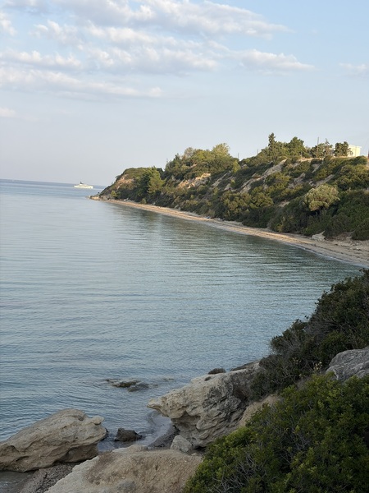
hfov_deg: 28.0
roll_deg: -3.1
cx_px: 184
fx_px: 739
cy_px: 246
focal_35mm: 52
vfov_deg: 36.8
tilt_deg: -4.3
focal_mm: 5.96
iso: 32
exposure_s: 1/1287
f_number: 1.6
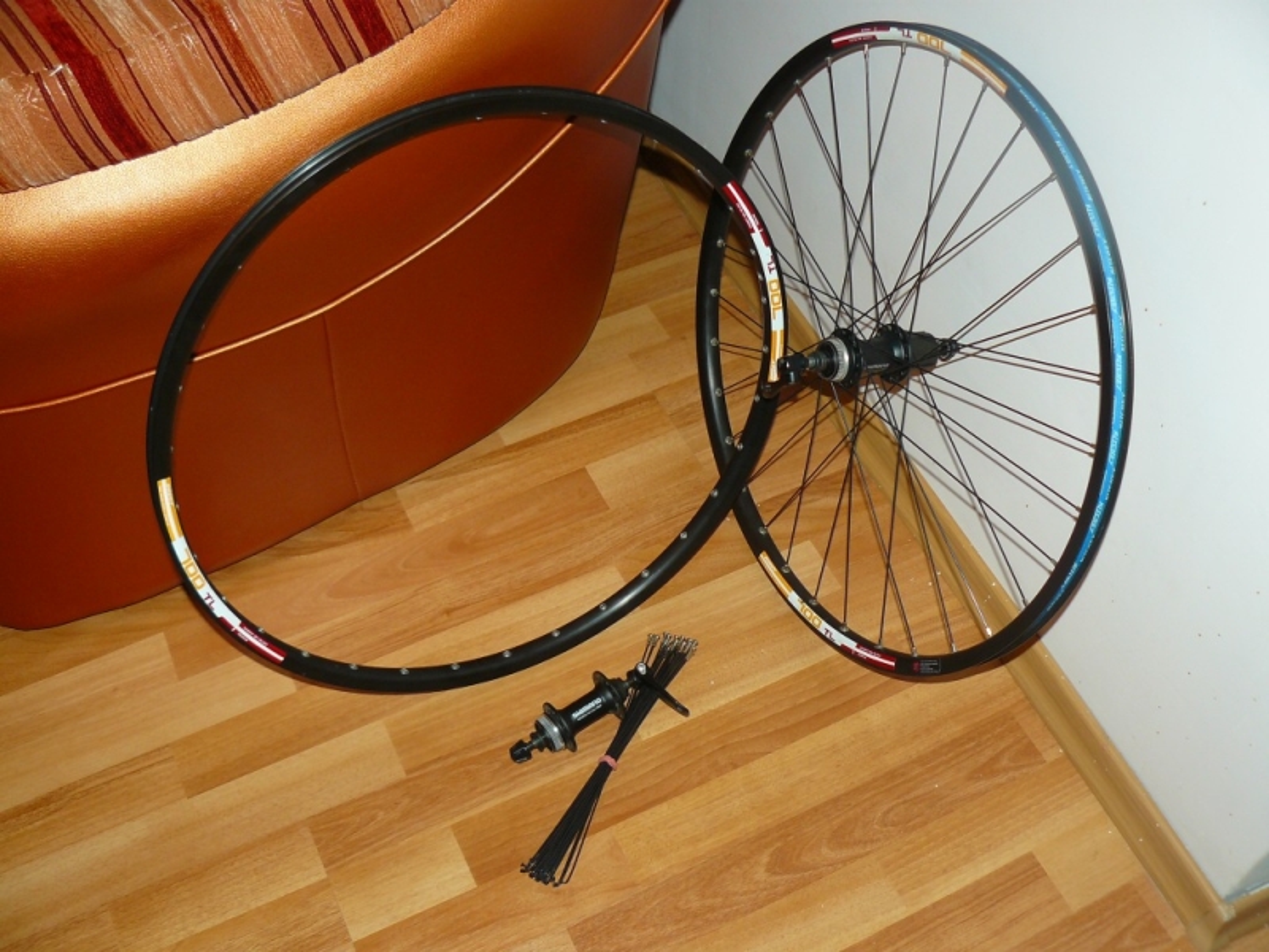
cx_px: 634
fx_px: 1320
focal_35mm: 36
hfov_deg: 51.4
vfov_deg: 39.7
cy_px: 476
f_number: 2.8
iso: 100
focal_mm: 6
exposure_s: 1/30
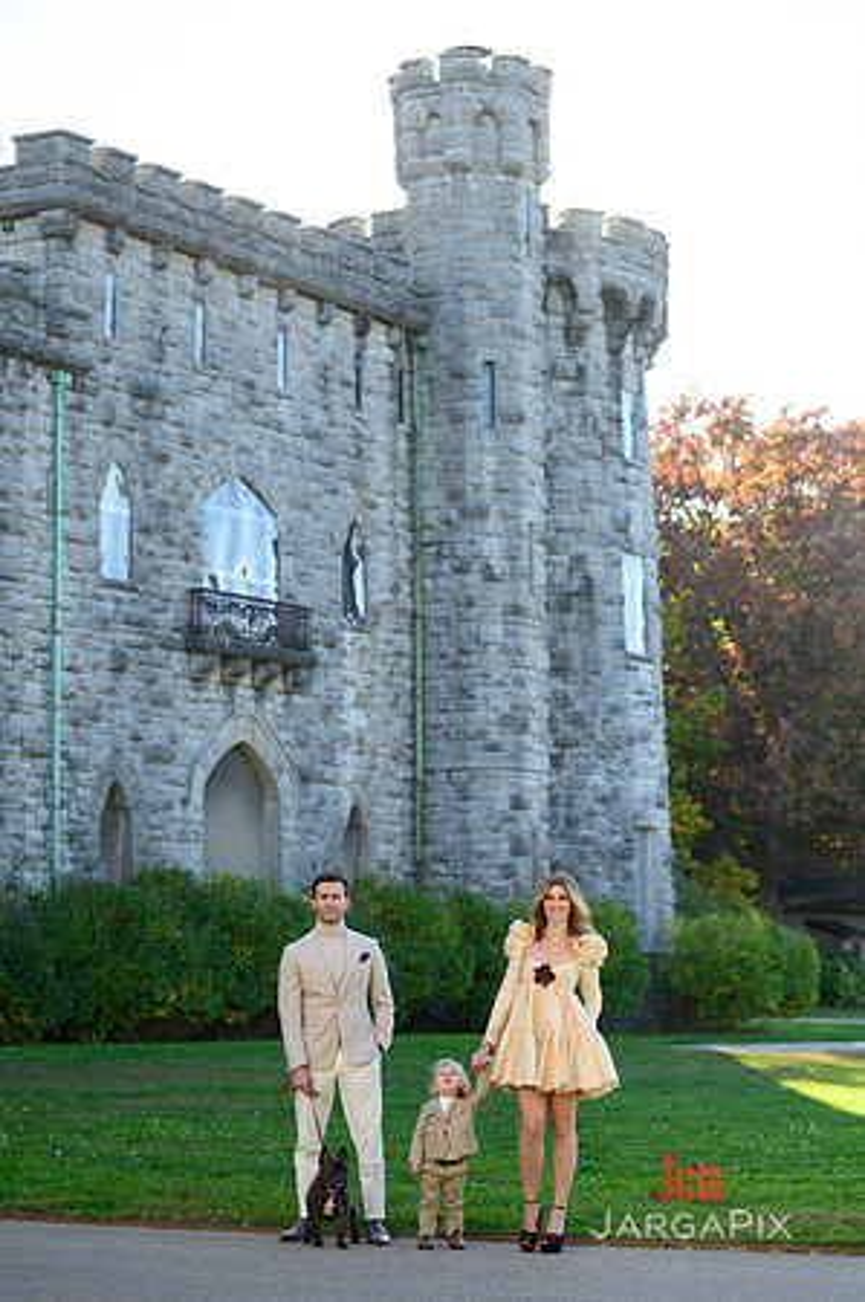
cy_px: 651
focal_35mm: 86
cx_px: 432
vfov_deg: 23.7
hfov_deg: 15.9
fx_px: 3107
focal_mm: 86
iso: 1600
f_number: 3.2
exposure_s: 1/5000
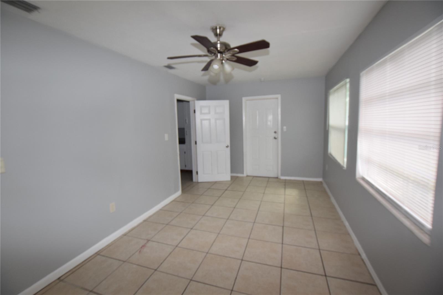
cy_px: 148
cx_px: 222
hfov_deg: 100.4
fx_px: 185
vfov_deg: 77.3
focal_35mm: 15
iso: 720
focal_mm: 10
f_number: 5.6
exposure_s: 1/125
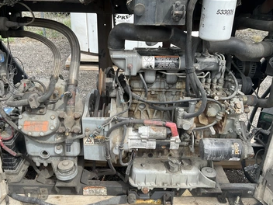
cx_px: 131
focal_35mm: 33
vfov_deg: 42.9
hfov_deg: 55.3
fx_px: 260
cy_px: 96
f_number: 1.8
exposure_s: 1/422
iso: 25
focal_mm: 3
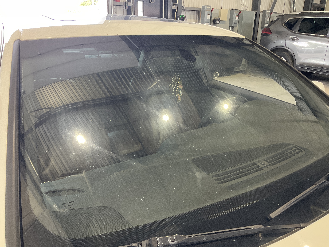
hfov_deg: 61.7
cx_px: 164
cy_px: 124
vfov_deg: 48.2
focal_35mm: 29
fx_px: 276
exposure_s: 1/60
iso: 80
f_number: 1.8
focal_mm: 3
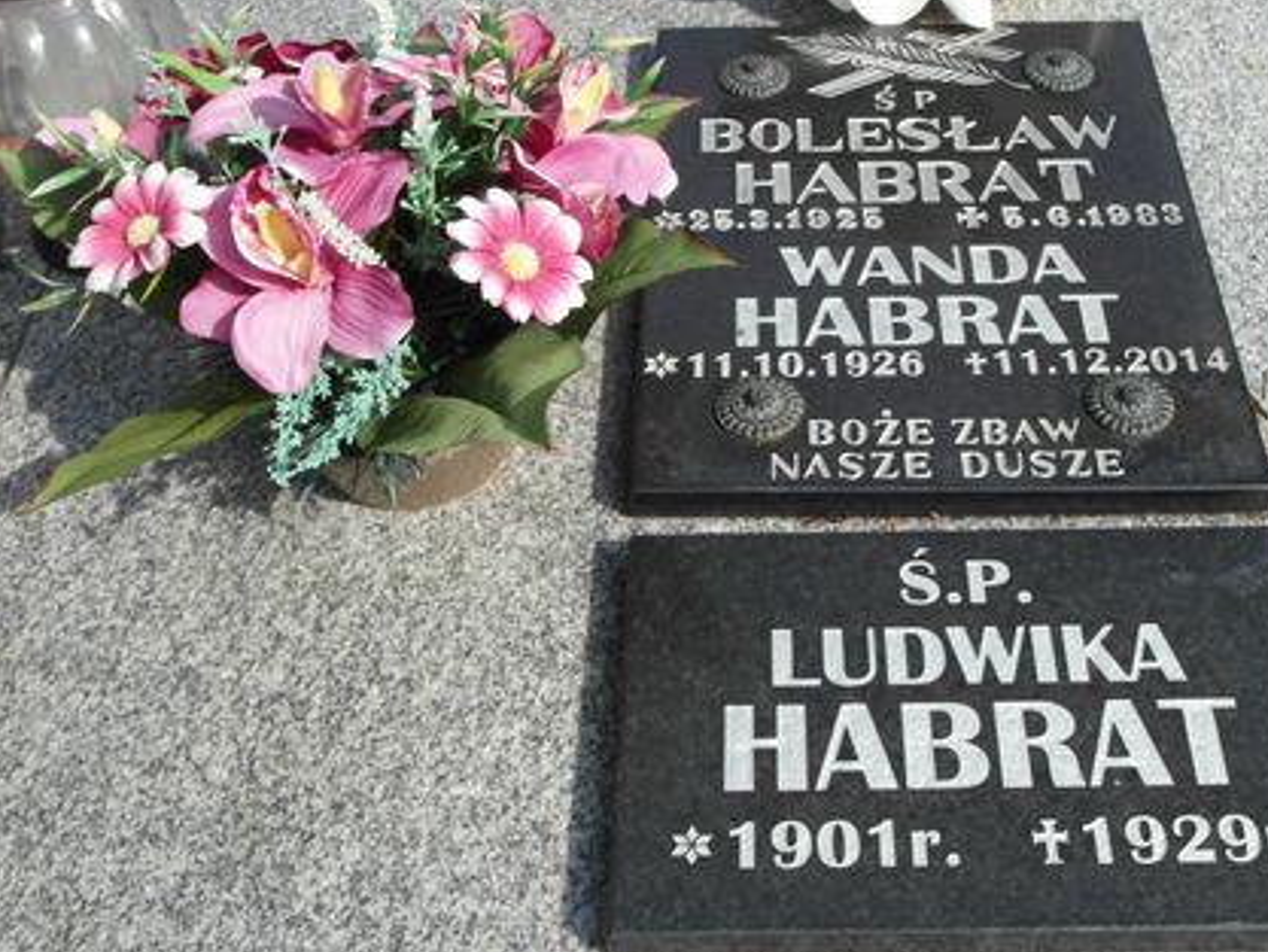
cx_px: 775
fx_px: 1685
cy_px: 417
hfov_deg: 41.0
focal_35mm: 46
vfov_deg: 31.5
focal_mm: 6.5
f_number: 4.6
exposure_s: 1/500
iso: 80
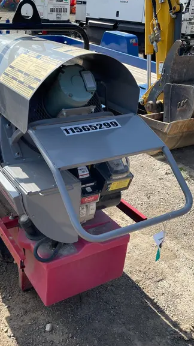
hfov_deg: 32.4
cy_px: 189
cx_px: 59
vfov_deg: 55.2
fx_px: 330
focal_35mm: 36
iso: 32
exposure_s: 1/1453
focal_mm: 4.2
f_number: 1.6
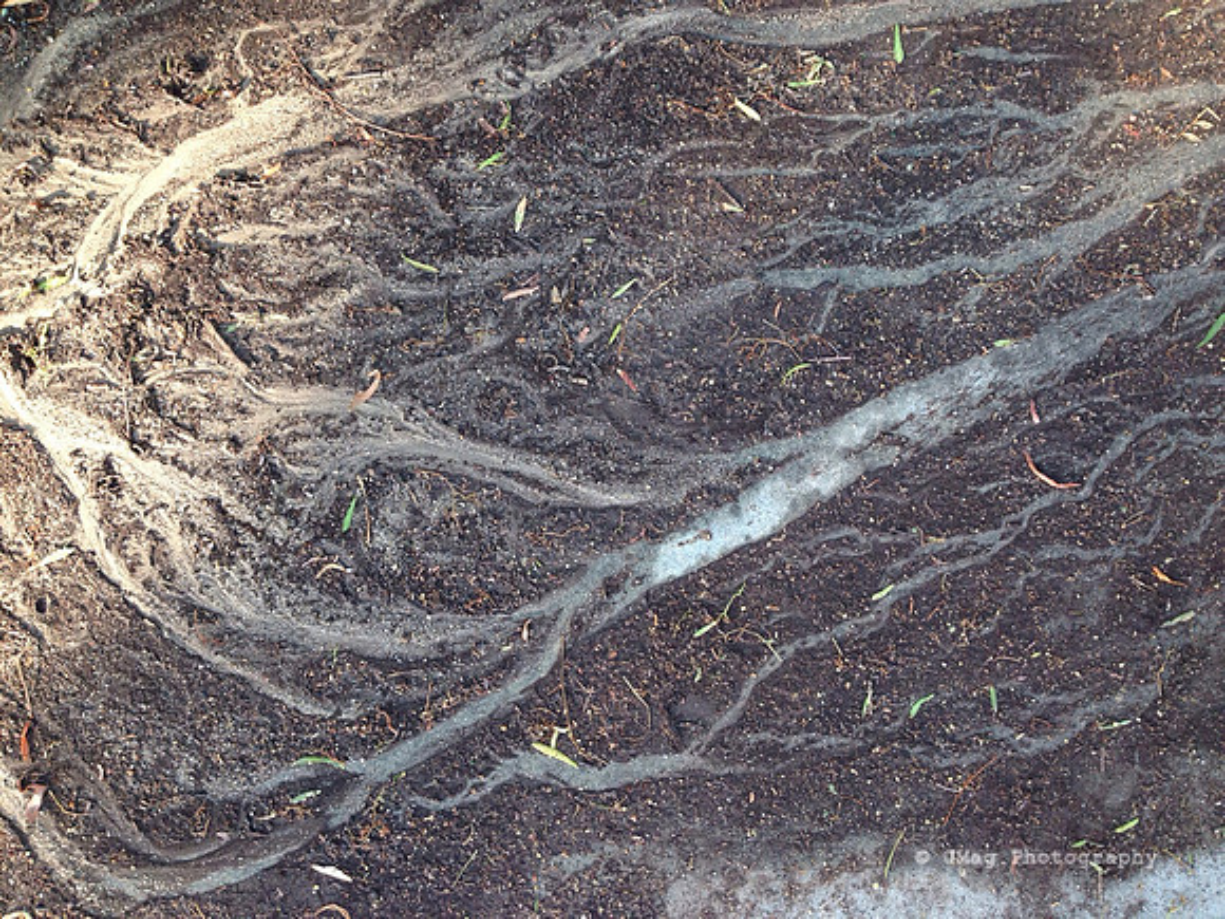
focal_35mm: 33
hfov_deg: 55.4
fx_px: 1168
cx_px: 612
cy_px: 460
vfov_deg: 42.9
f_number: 2.4
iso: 100
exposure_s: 1/120
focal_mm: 4.13
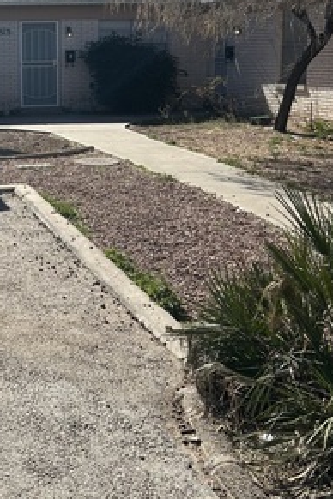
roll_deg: +1.8
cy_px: 165
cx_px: 12
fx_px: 860
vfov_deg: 32.1
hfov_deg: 21.3
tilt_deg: -6.7
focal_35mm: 62
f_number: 1.5
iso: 50
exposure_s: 1/5587
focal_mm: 5.7
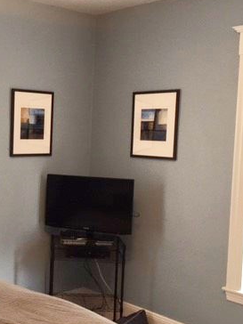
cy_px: 175
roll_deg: -2.7
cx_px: 35
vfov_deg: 37.5
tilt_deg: -4.9
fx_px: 477
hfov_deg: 27.7
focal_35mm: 51
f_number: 2.2
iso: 32
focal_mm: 4.15
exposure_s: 1/60
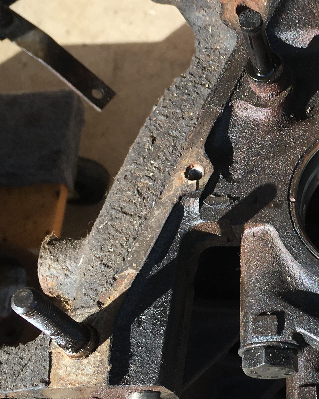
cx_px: 350
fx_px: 850
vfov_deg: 26.3
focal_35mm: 72
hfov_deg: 20.3
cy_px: 146
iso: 25
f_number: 2.2
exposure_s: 1/516
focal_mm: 4.15
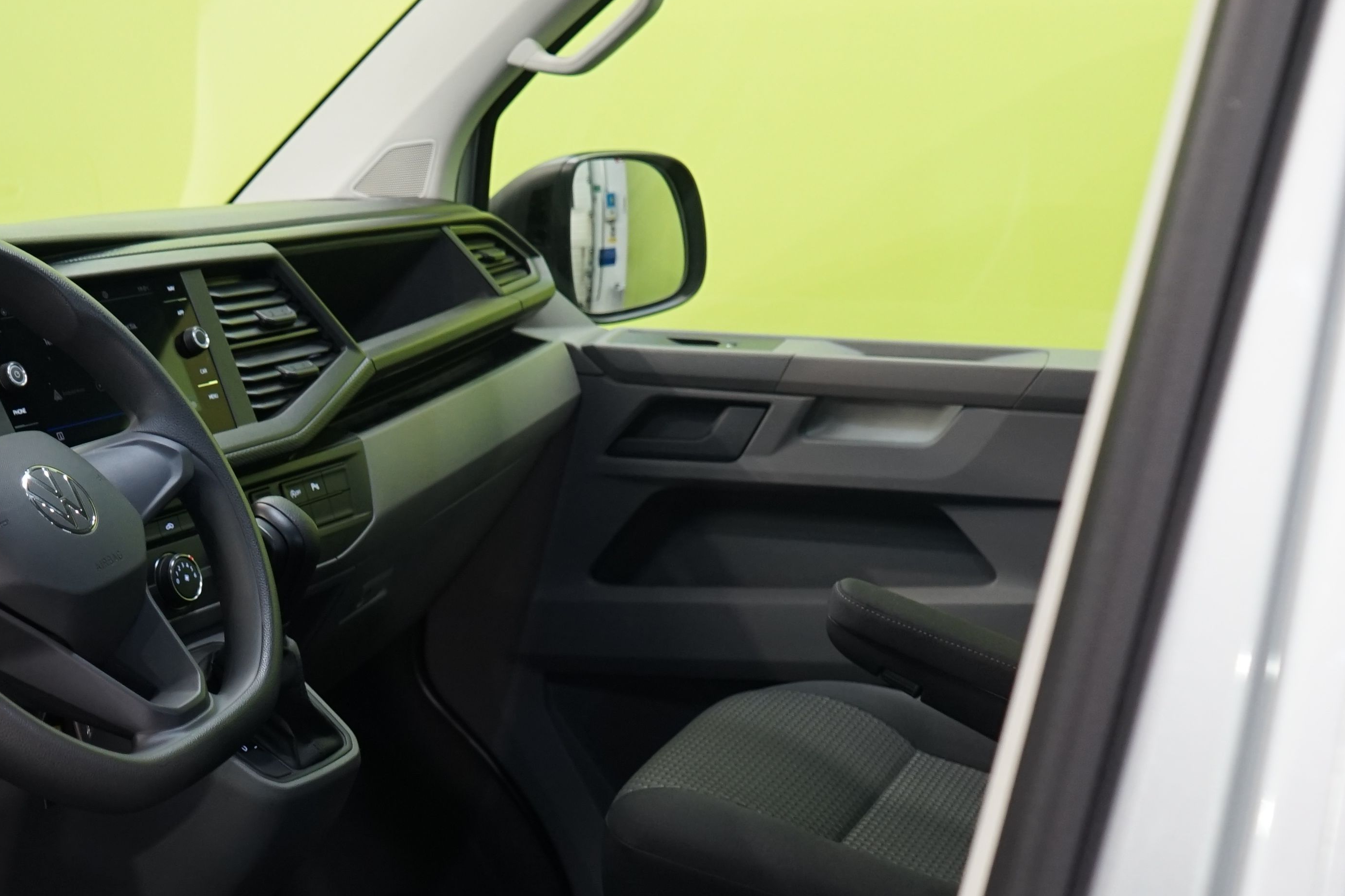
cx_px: 222
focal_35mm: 95
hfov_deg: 21.1
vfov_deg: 14.3
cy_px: 687
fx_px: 3549
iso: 800
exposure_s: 1/30
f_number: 5
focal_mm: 44
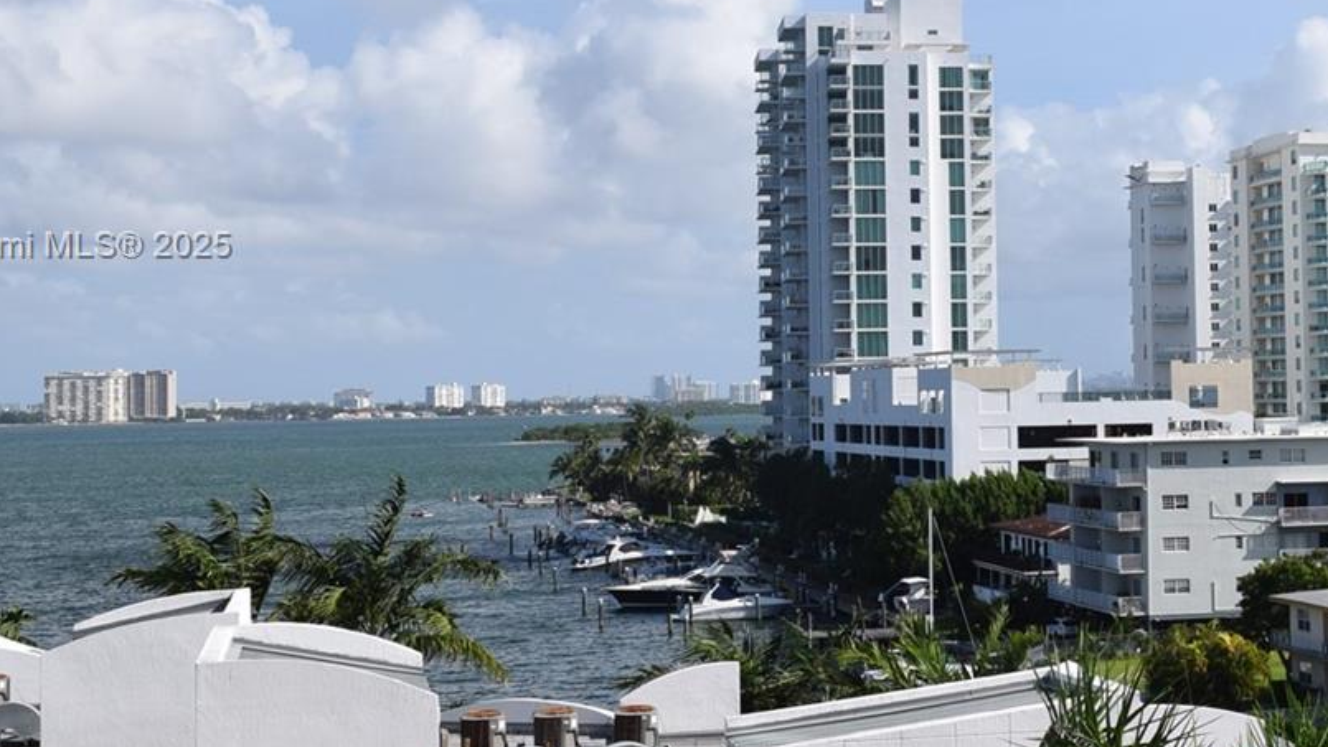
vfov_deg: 16.1
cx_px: 1023
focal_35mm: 75
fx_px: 2641
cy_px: 248
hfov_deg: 27.8
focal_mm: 24
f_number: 11
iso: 200
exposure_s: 1/500
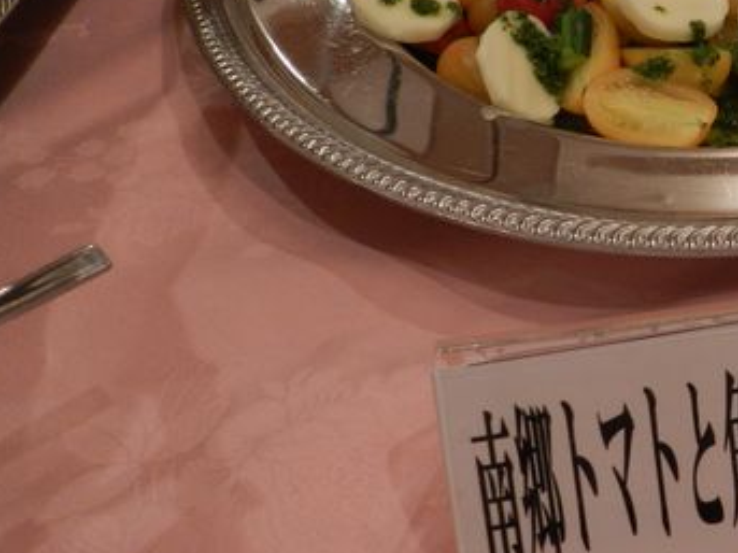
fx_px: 1002
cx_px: 742
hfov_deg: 36.3
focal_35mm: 47
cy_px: 119
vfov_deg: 30.2
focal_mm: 4
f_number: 3.4
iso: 220
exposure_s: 1/30
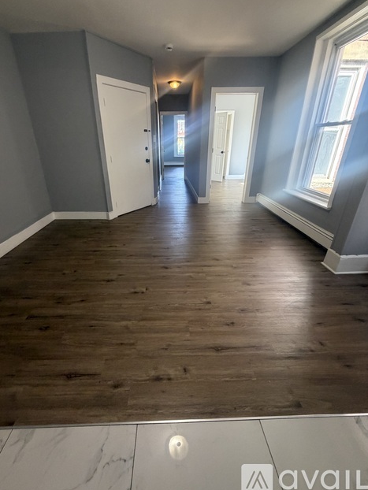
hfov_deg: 81.7
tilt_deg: -22.0
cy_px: 233
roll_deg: +0.1
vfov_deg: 98.1
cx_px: 172
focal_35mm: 15
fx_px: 212
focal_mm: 2.22
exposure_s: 1/60
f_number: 2.2
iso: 250
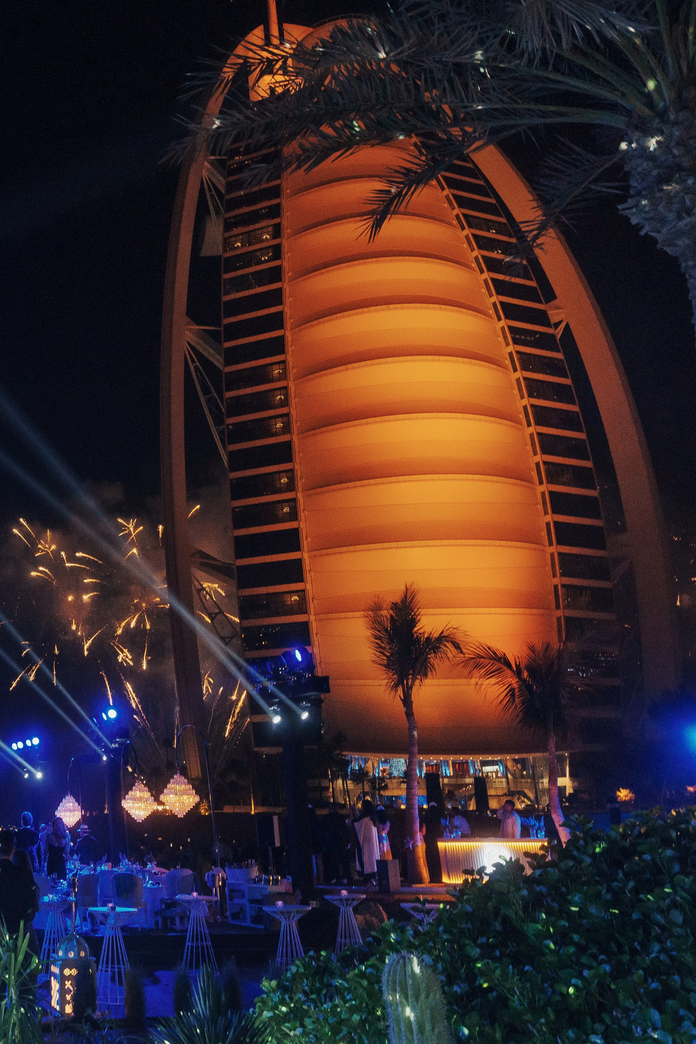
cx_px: -41
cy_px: 517
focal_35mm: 37
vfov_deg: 51.9
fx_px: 1073
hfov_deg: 32.3
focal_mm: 24
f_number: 5.6
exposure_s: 1/100
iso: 2000
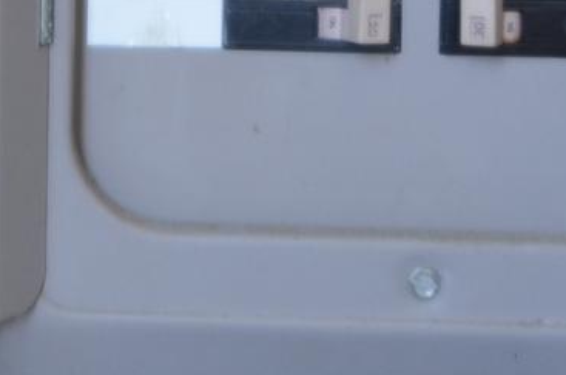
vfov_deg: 9.6
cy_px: -316
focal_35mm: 134
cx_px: 96
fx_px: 2102
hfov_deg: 15.2
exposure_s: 1/60
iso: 400
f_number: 4
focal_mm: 16
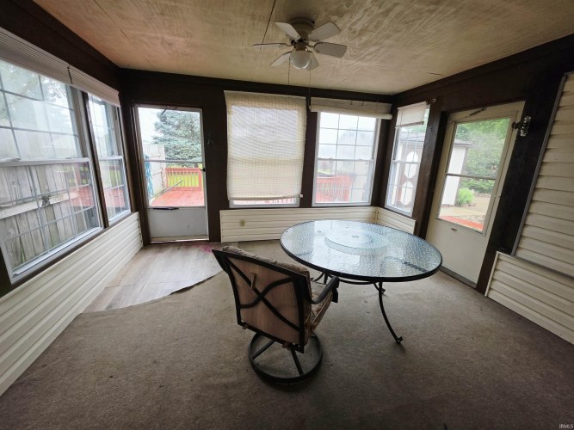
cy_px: 215
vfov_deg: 89.9
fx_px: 216
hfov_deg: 106.2
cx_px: 287
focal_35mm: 13
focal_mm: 2.2
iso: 50
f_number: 1.9
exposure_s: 1/120
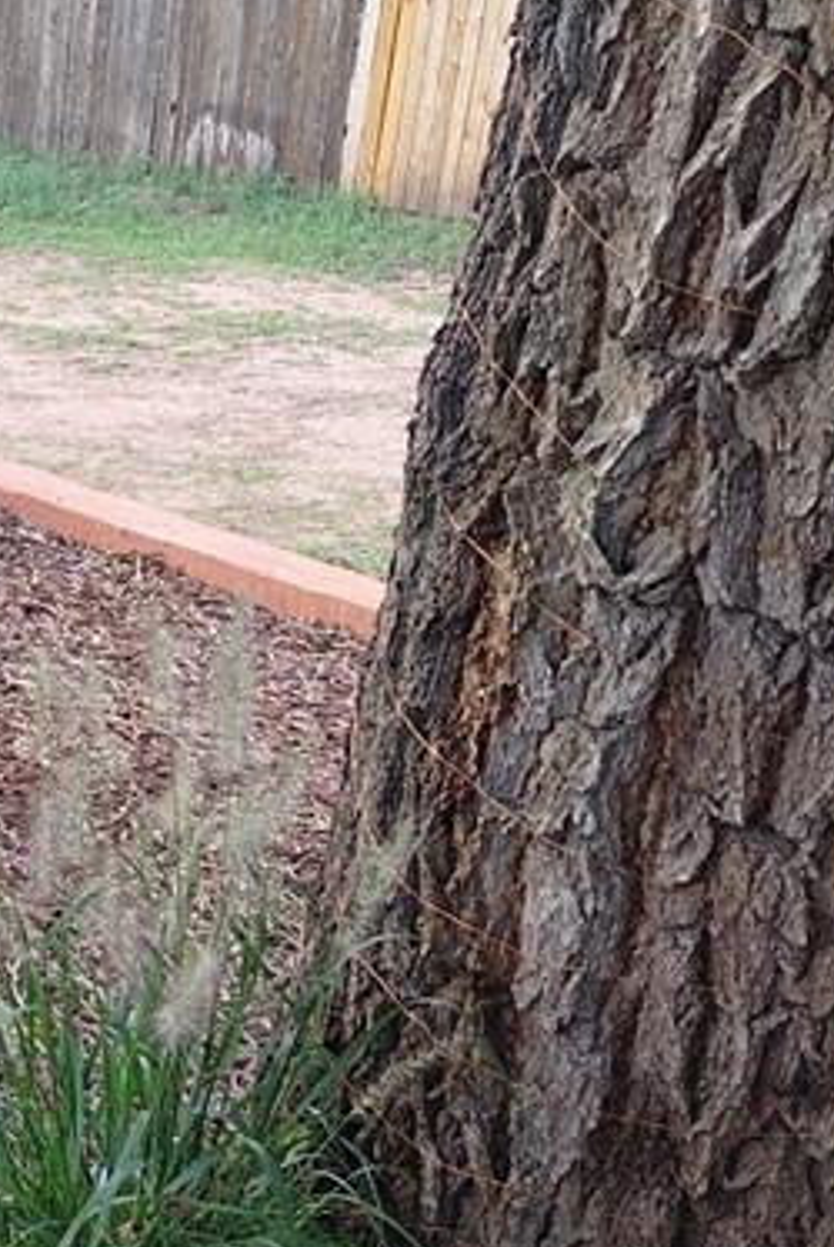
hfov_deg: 16.3
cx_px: -489
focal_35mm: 75
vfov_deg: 27.0
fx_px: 2601
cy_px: 563
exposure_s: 1/128
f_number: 1.8
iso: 50
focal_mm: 4.69
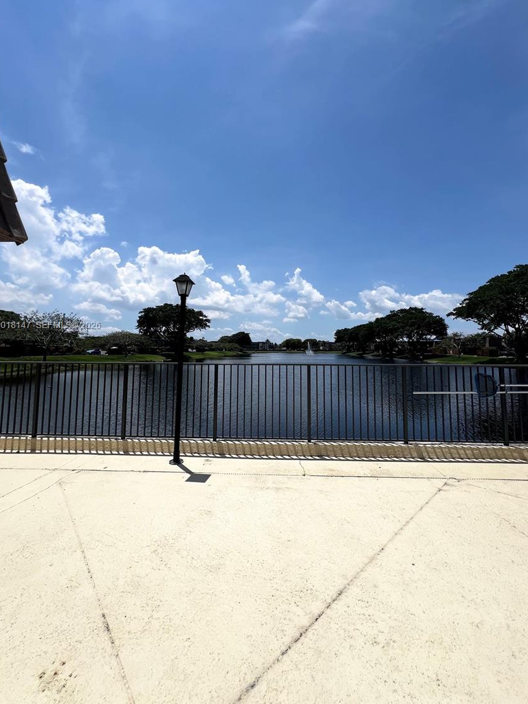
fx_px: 285
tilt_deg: +5.8
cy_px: 326
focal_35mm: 14
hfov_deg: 85.7
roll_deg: -0.8
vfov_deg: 101.9
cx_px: 268
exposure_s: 1/3650
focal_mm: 1.57
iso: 32
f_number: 1.8
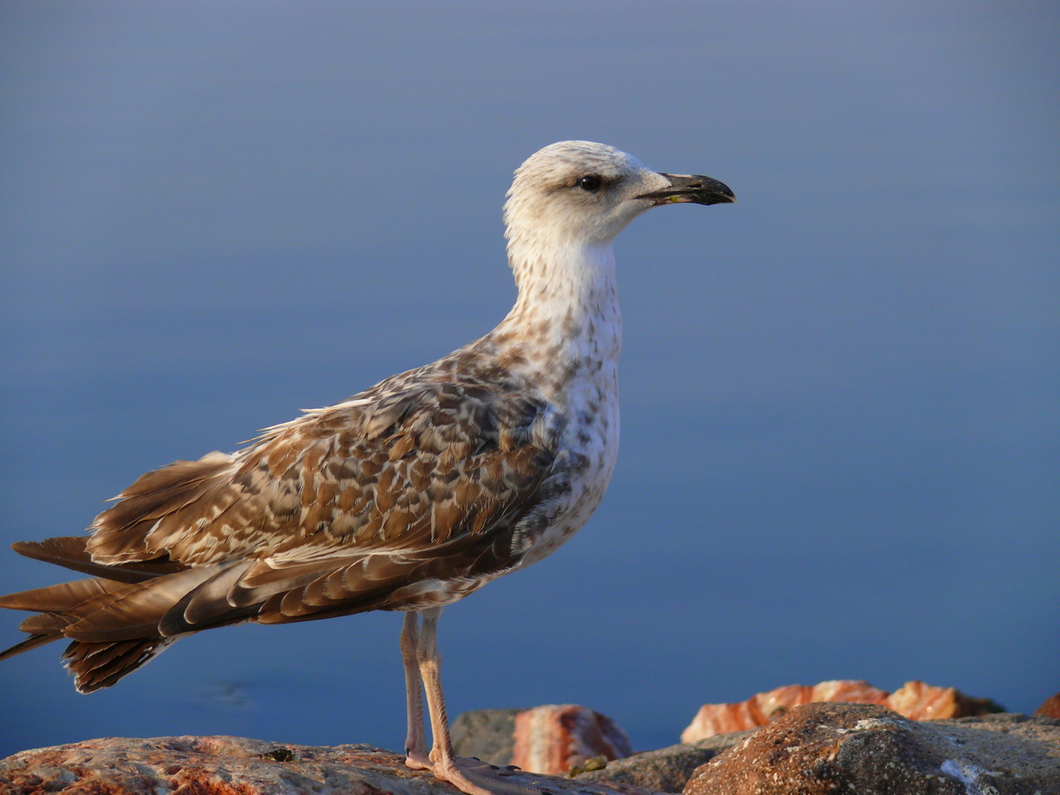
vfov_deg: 7.9
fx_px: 5757
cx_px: 530
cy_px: 398
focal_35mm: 188
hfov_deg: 10.5
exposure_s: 1/800
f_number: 3.6
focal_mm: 39.6
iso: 100
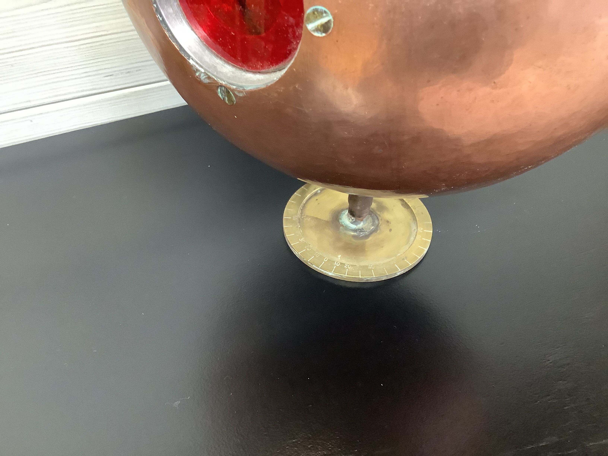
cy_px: 228
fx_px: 544
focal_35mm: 31
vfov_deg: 45.4
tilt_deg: -45.2
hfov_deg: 58.4
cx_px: 304
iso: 400
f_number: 2.4
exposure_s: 1/25
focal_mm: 3.3
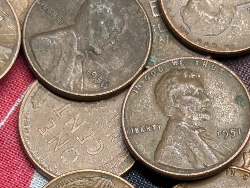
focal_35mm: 180
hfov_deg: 11.0
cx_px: 107
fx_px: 1302
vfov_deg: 8.0
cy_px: 335
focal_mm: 6.9
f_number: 1.68
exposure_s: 1/110
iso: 96
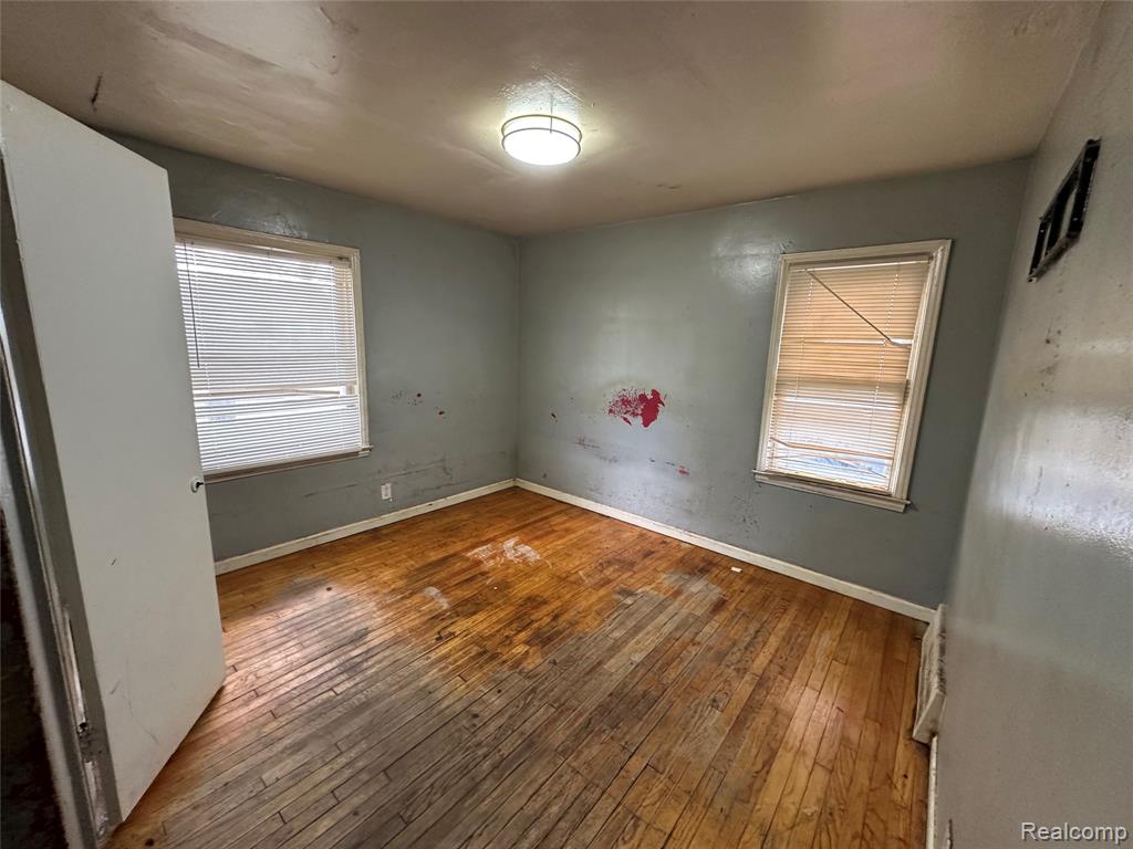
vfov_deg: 85.7
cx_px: 566
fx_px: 458
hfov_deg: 102.1
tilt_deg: -6.1
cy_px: 424
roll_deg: -1.1
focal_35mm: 14
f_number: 2.2
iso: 250
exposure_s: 1/60
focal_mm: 2.22
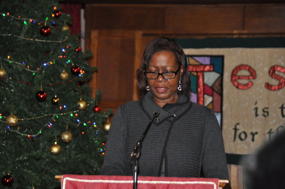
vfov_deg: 8.7
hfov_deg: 13.1
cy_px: 94
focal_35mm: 158
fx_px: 1245
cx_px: 142
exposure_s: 1/60
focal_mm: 105
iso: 800
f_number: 5.3
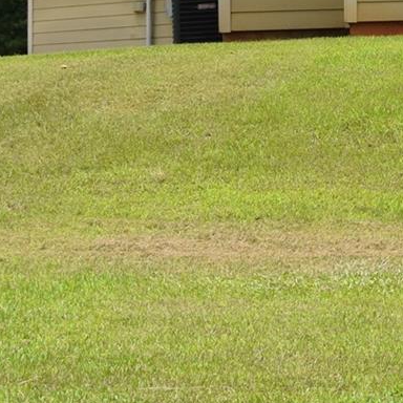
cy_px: -203
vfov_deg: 10.4
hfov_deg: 9.8
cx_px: 869
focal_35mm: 163
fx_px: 2147
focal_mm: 24
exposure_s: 1/400
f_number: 10
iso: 200
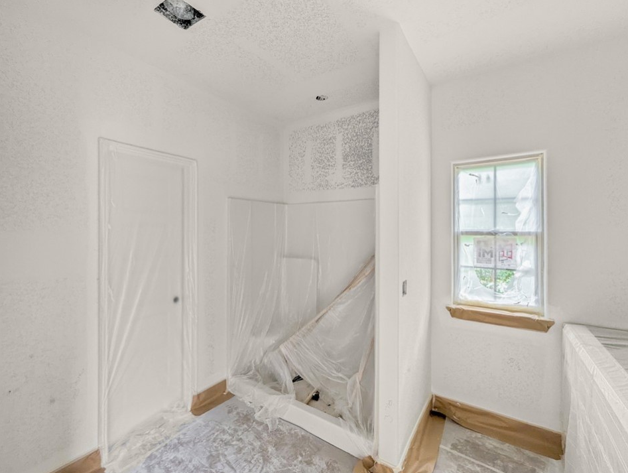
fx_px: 254
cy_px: 232
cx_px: 298
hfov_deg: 101.9
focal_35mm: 14
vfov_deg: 85.8
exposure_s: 1/25
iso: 47
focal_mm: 1.95
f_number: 2.2
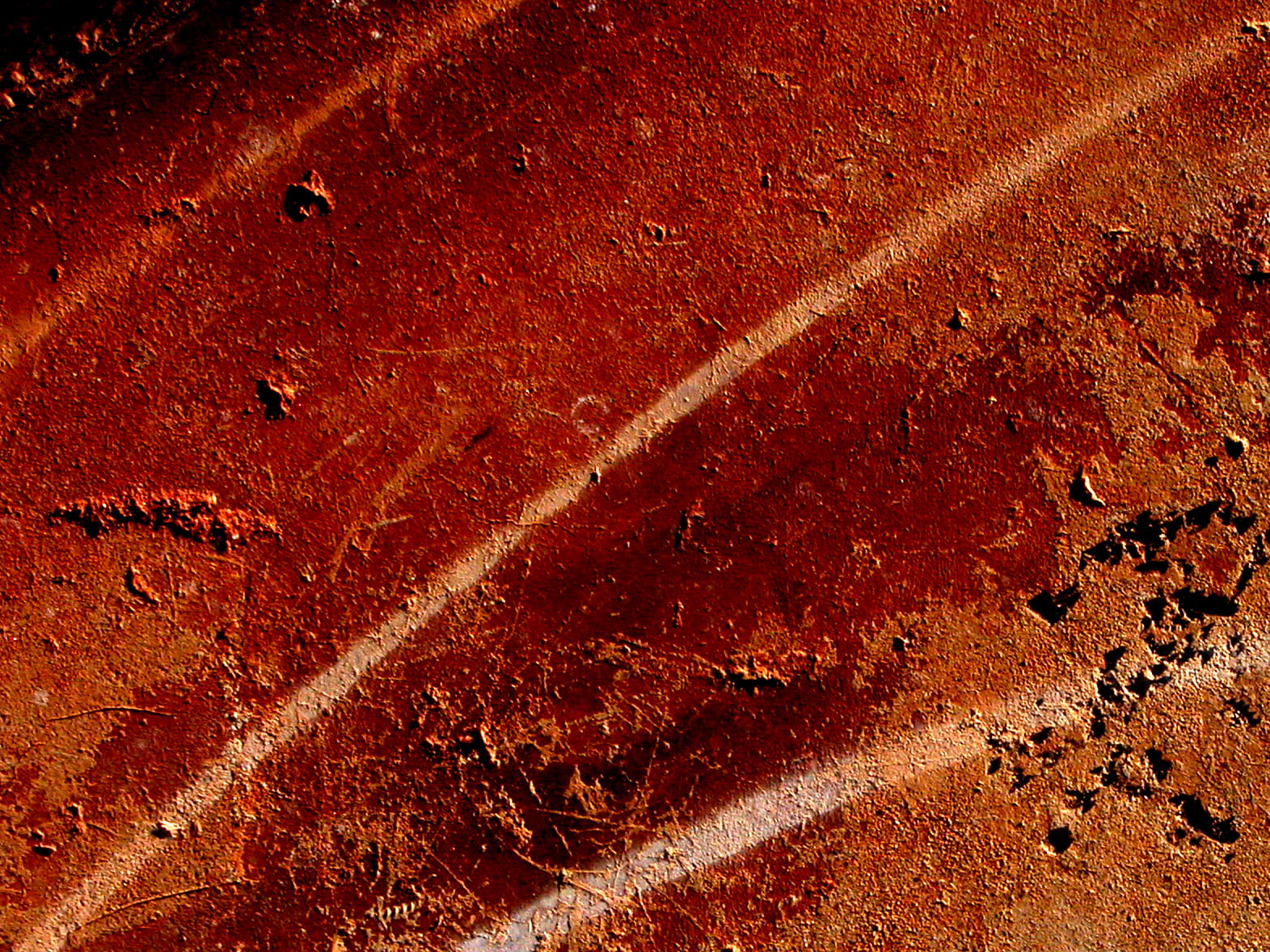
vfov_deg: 16.7
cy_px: 680
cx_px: 893
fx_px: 3228
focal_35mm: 88
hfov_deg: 22.1
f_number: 6.2
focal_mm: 13.7
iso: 100
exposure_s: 1/281
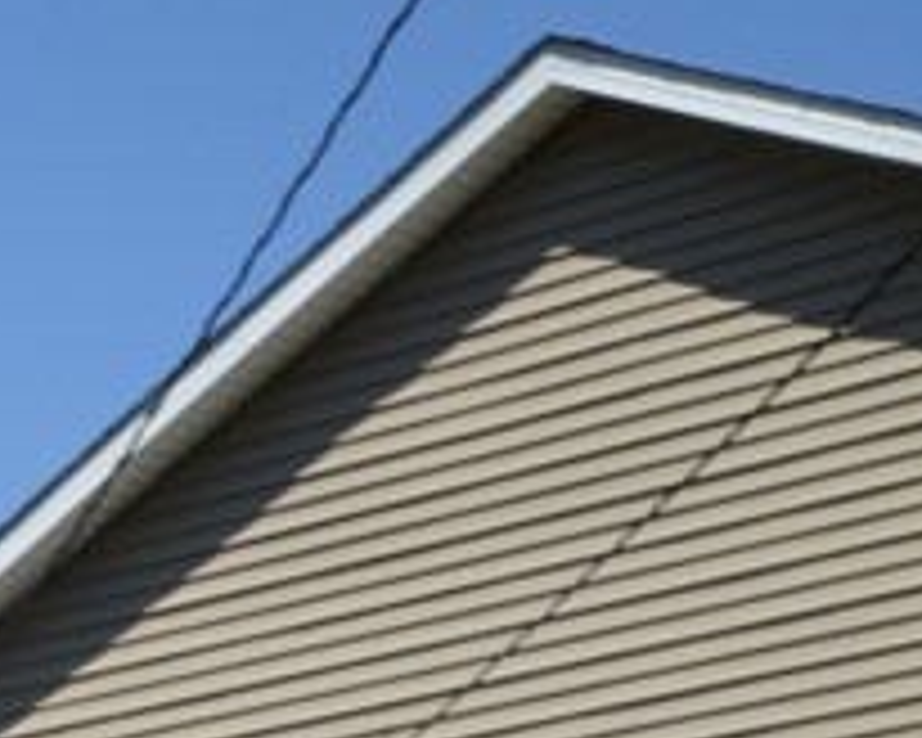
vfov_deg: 7.4
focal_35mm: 199
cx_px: -1480
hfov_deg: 8.6
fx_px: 5430
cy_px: 1534
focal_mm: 40
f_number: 29
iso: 160
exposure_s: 1/40
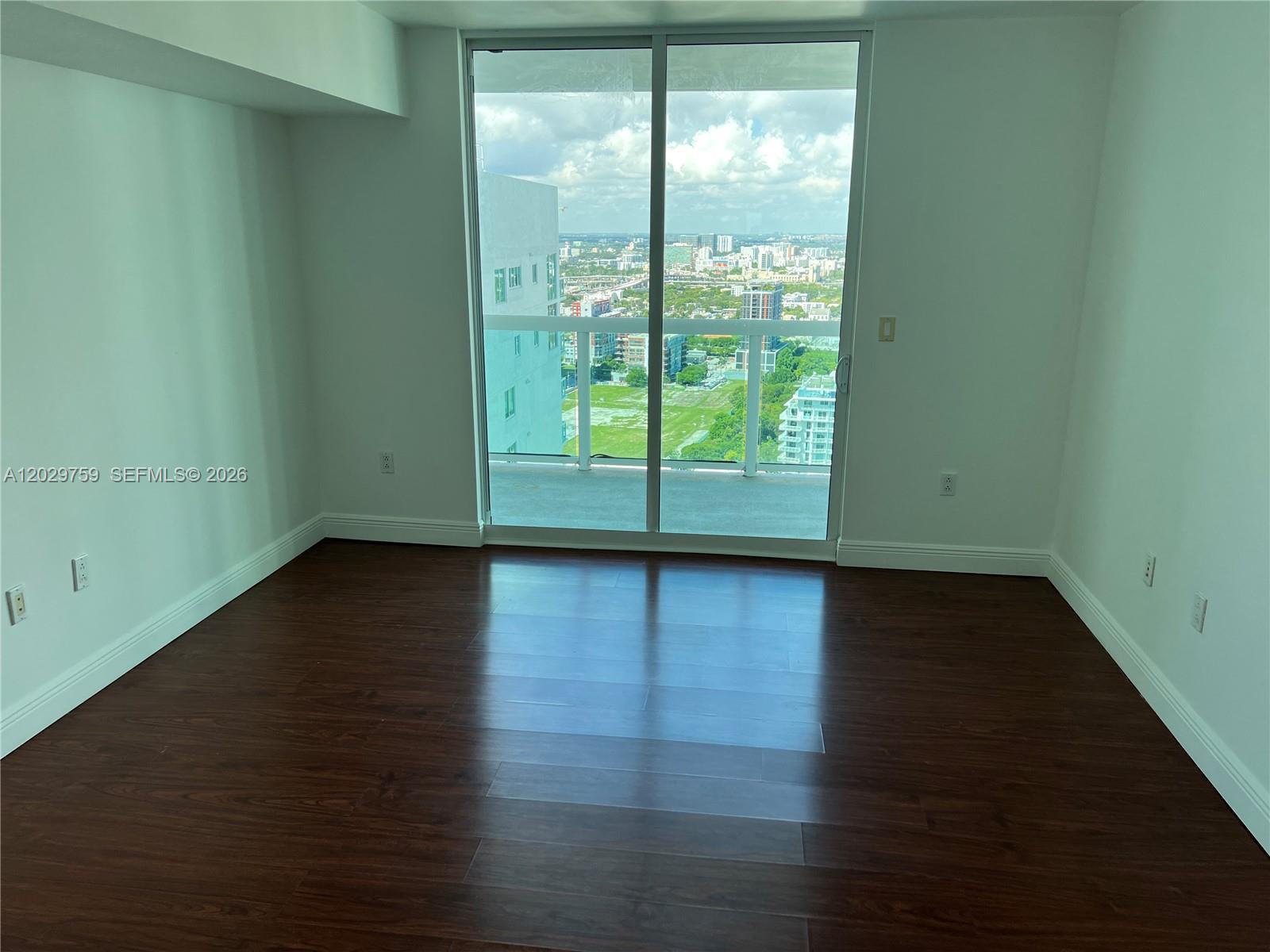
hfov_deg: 67.3
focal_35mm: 26
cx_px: 635
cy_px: 476
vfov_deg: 53.1
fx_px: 954
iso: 50
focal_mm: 5.7
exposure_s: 1/597
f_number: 1.5
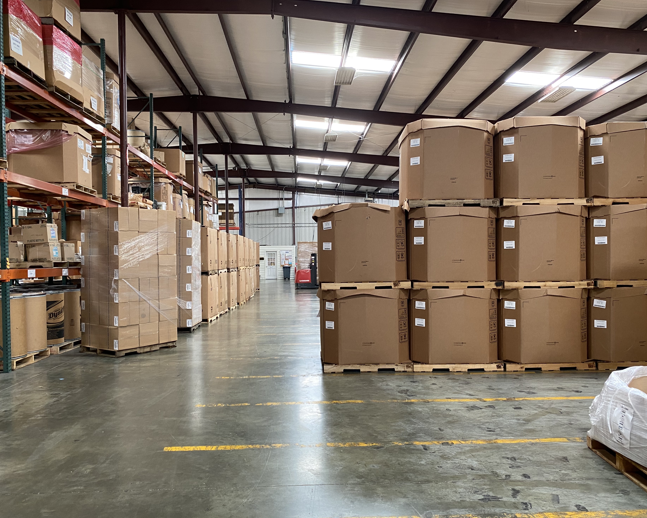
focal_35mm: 28
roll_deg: -0.1
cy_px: 268
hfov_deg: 62.2
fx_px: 536
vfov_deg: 51.5
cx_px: 328
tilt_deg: +0.1
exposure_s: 1/60
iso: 125
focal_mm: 4.25
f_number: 1.8
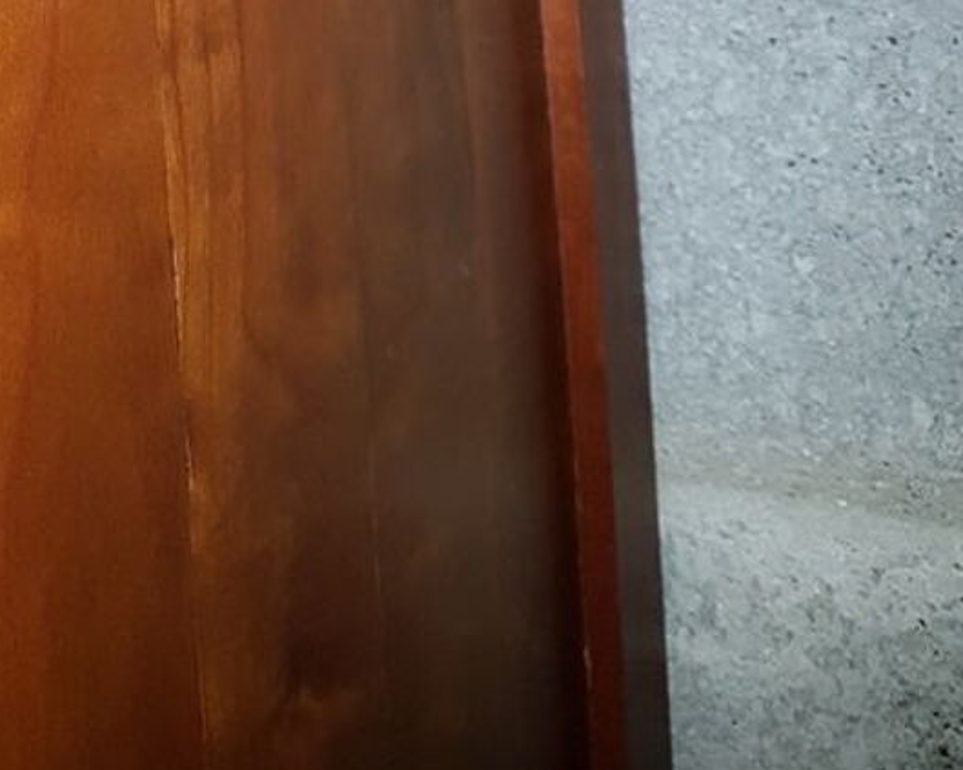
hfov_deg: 28.3
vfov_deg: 21.4
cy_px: -248
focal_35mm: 64
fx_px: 1824
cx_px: 67
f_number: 1.7
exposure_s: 1/50
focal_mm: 4.2
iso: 125
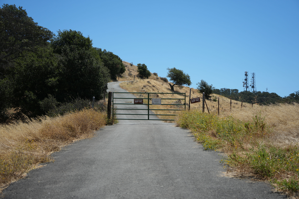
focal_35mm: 66
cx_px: 150
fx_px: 548
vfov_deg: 20.6
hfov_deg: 30.5
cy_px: 100
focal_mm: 66
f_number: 5
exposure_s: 1/1250
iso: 160
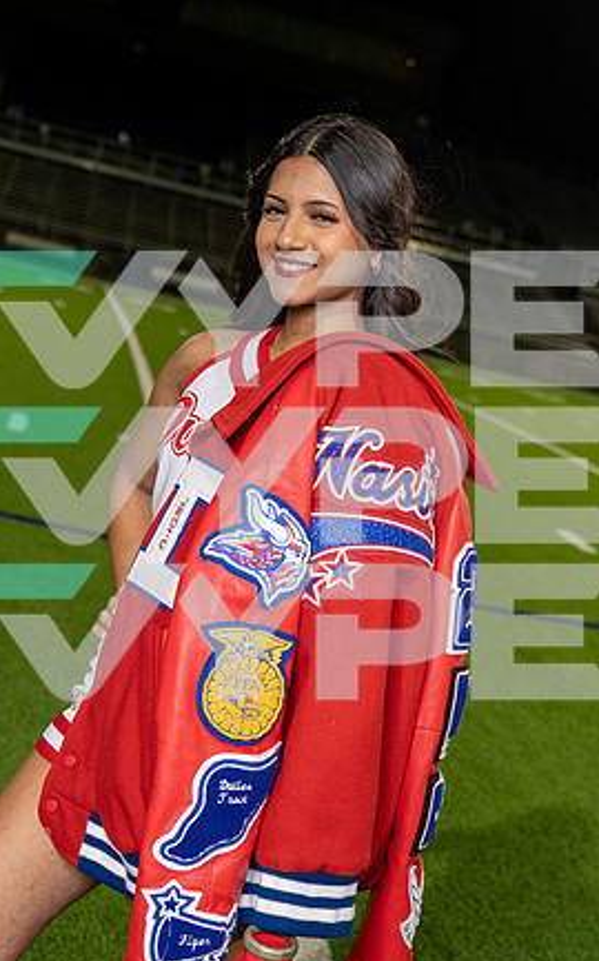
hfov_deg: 24.4
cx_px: 295
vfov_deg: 38.2
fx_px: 1387
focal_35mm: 53
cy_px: 477
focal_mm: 50
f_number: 4.5
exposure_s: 1/250
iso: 640
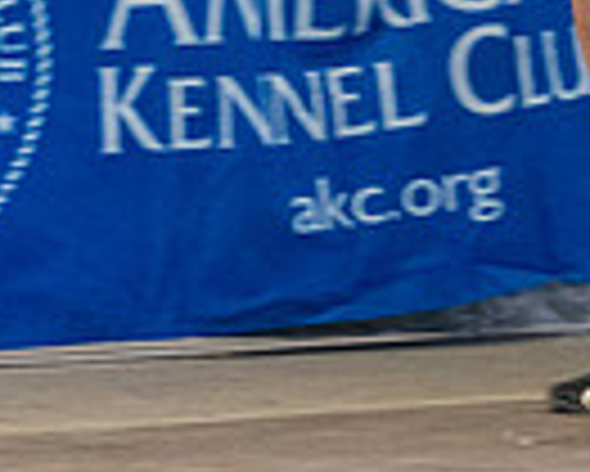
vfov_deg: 1.6
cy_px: -225
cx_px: 709
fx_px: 16479
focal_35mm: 943
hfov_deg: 2.0
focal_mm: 195
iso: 6400
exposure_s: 1/250
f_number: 3.5
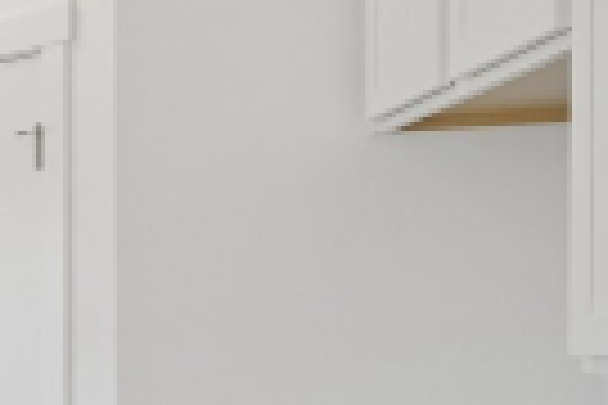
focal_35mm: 78
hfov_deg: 13.7
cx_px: -982
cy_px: 356
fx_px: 1317
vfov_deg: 17.3
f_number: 8
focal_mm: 14
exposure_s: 1/60
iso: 100
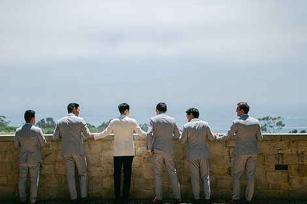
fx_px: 529
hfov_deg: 32.3
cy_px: 93
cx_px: 132
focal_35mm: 62
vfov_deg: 21.9
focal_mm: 50
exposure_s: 1/2500
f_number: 1.8
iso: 64
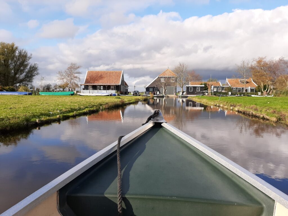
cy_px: 108
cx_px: 144
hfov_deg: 67.3
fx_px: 216
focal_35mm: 26
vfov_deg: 53.1
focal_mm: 3.93
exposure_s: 1/1894
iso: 40
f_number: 1.7
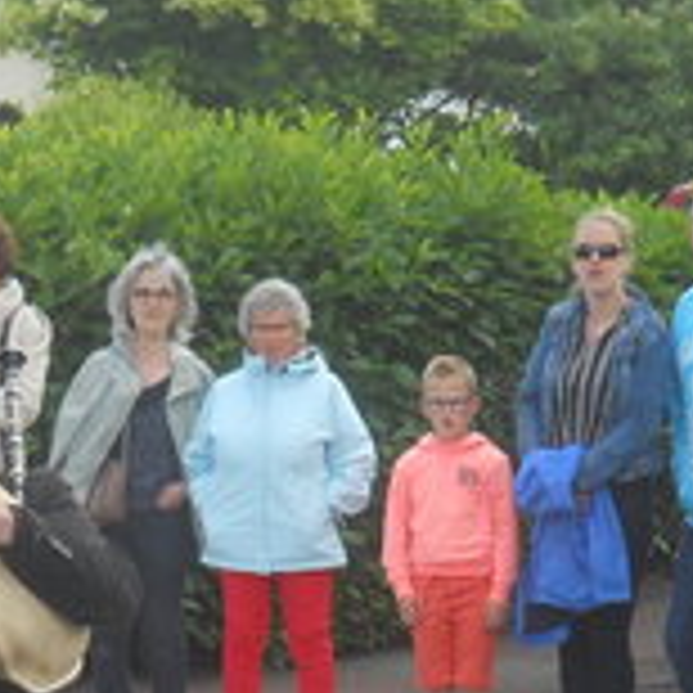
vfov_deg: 8.0
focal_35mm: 217
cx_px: 171
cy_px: 844
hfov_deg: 8.1
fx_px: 4915
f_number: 3.7
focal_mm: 9.6
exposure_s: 1/250
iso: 125
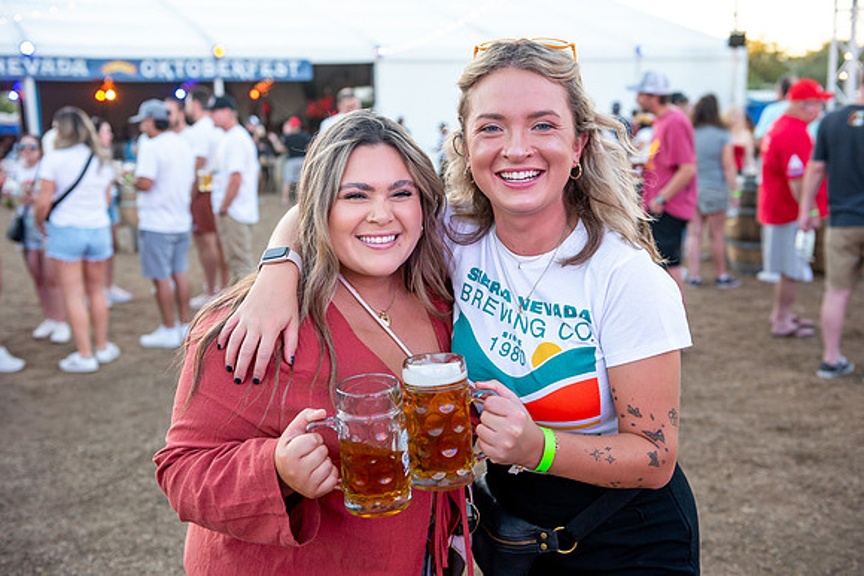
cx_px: 432
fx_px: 1080
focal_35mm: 45
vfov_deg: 29.9
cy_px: 288
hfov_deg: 43.6
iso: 640
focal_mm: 45
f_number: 4
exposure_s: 1/250
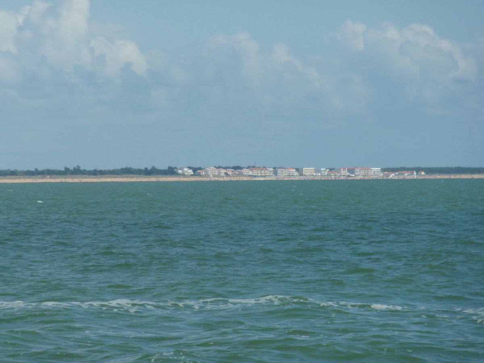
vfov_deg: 5.0
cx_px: 242
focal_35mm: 300
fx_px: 4195
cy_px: 182
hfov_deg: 6.6
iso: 125
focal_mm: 49.2
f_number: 5.6
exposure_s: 1/1000
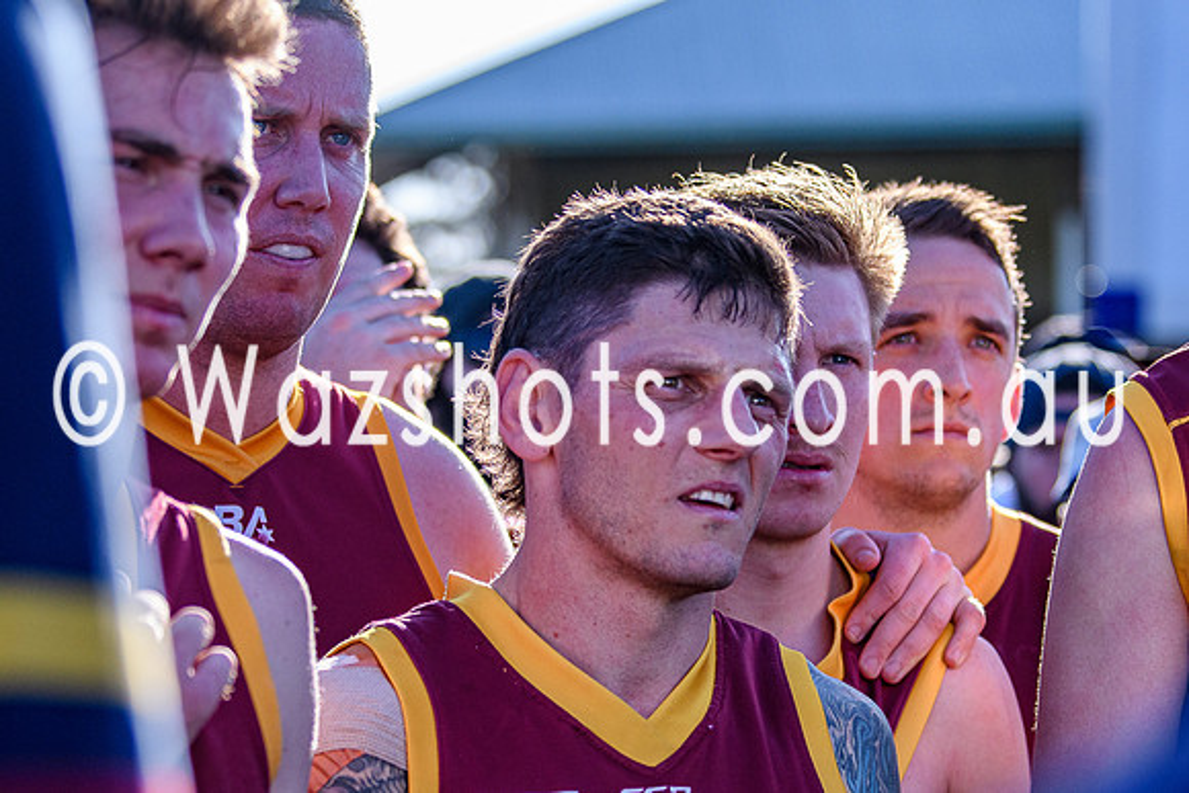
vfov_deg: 9.6
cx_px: 658
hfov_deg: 14.3
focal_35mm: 143
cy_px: 513
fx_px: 4739
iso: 720
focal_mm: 70
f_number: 2.8
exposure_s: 1/5000
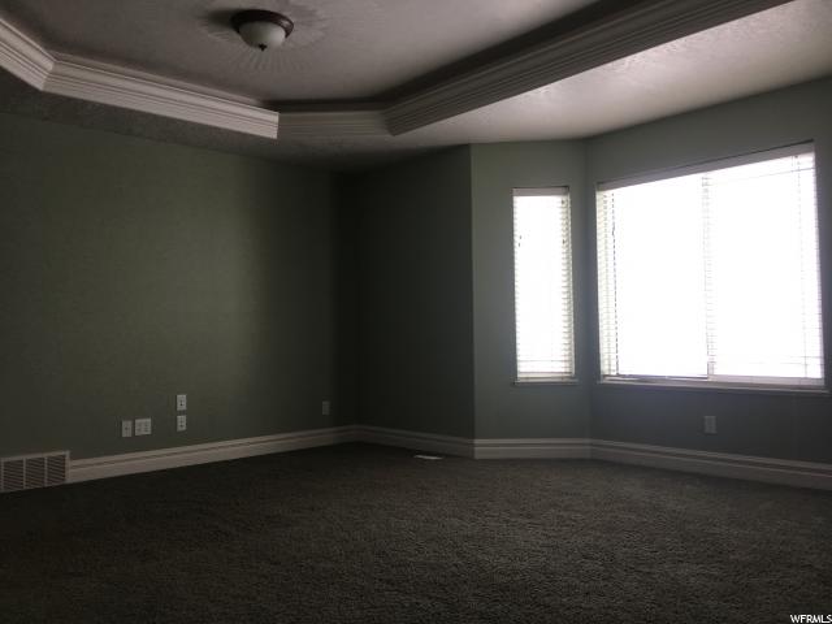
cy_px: 312
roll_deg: +0.9
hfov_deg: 61.7
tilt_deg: +2.3
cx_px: 416
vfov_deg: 48.2
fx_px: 697
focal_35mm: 29
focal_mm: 4.15
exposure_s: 1/120
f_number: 2.2
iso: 32
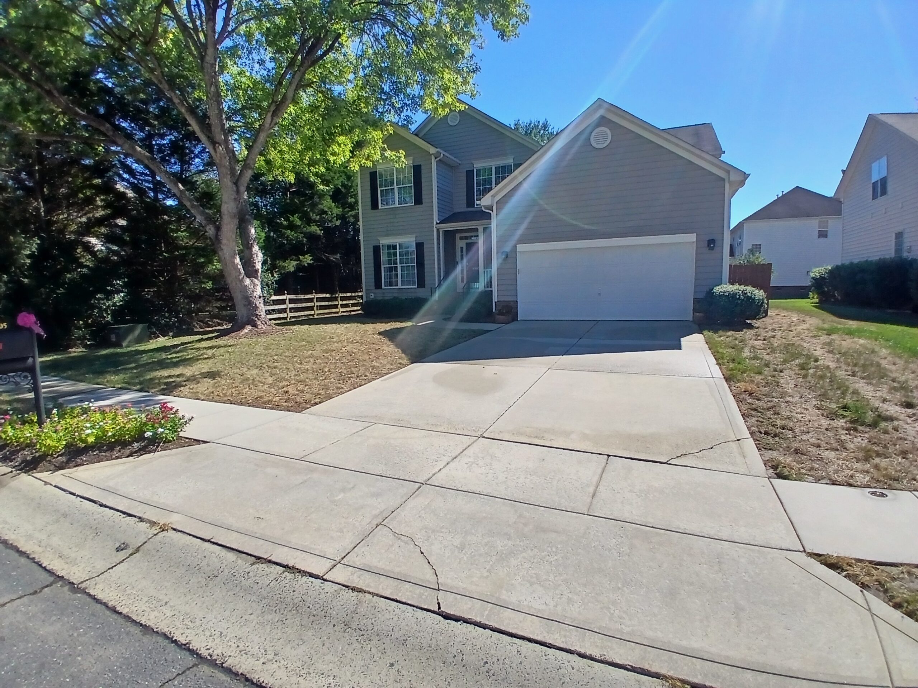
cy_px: 344
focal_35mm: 17
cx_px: 459
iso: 50
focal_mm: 1.4
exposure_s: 1/1577
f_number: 2.2
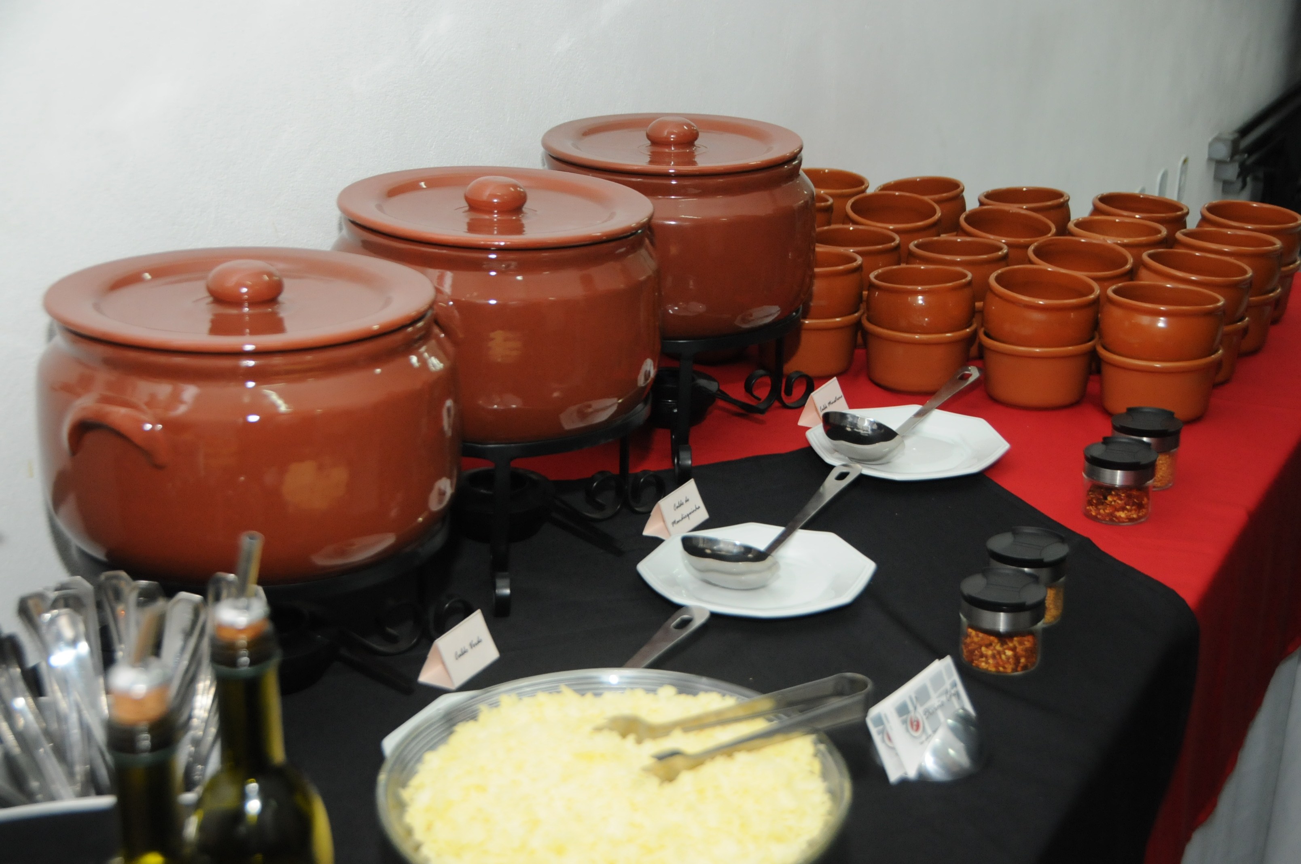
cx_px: 650
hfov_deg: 38.9
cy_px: 432
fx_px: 1841
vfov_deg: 26.4
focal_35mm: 51
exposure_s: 1/160
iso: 1250
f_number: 4.2
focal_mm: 34
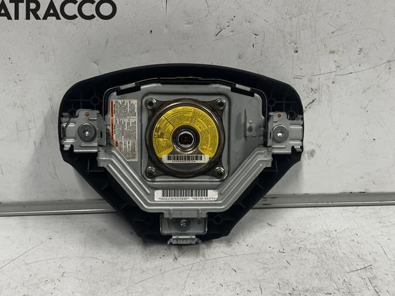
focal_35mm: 50
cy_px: 152
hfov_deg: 38.2
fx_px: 571
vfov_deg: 29.1
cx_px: 199
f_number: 1.78
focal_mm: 6.86
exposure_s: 1/50
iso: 100
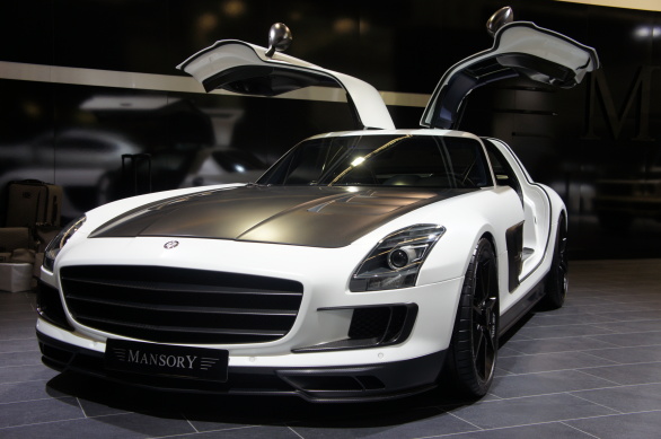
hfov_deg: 46.5
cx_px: 330
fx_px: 770
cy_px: 220
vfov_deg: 31.8
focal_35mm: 42
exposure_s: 1/60
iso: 200
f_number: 4.5
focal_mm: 28
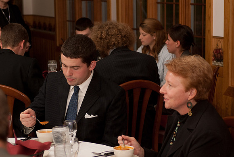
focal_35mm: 102
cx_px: 117
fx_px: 664
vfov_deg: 13.5
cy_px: 78
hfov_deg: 20.0
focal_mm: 68
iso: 200
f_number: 5
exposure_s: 1/160
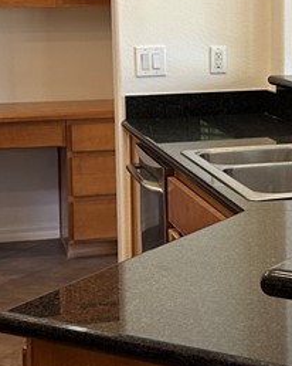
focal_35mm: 93
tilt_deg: -5.3
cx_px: 225
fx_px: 1006
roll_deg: +0.2
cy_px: 113
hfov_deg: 16.4
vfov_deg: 20.5
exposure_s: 1/60
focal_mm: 6.86
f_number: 1.78
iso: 125
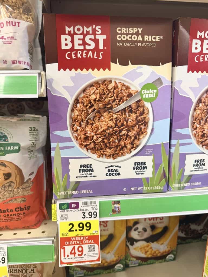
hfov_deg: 56.8
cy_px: 138
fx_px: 192
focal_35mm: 24
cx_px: 104
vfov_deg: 71.6
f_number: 1.8
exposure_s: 1/43
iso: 250
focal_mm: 6.8
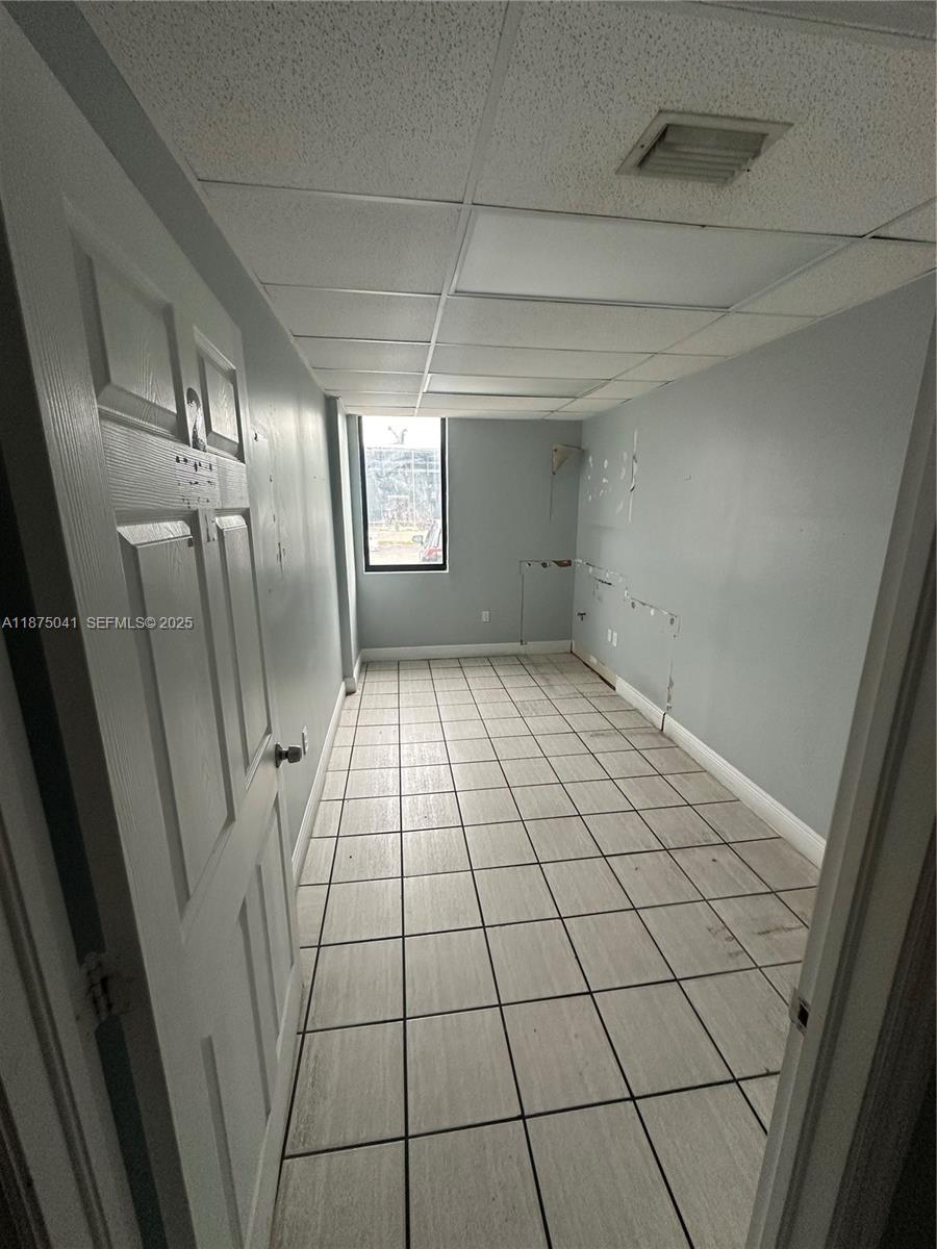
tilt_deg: -14.3
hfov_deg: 85.7
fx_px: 505
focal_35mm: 14
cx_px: 468
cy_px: 624
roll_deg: -0.7
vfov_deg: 102.1
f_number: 2.2
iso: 250
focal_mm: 2.22
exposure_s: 1/99
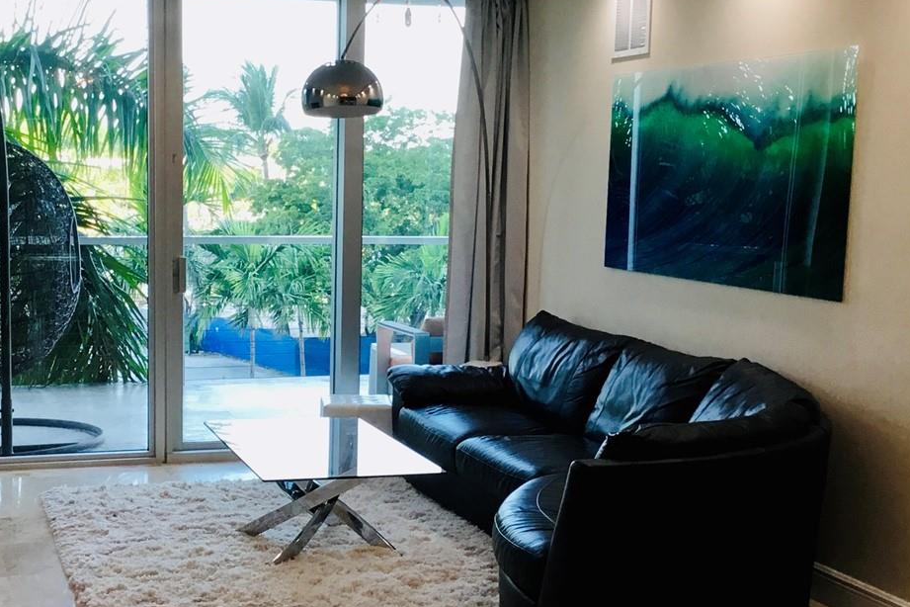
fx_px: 1415
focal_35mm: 56
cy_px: 348
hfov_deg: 35.5
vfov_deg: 24.2
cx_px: 362
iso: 25
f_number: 2.4
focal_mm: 3.3
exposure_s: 1/40
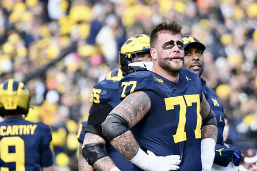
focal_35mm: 779
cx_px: 165
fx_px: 5555
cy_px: 108
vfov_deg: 1.8
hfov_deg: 2.7
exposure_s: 1/1000
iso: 800
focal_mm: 400
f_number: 5.6
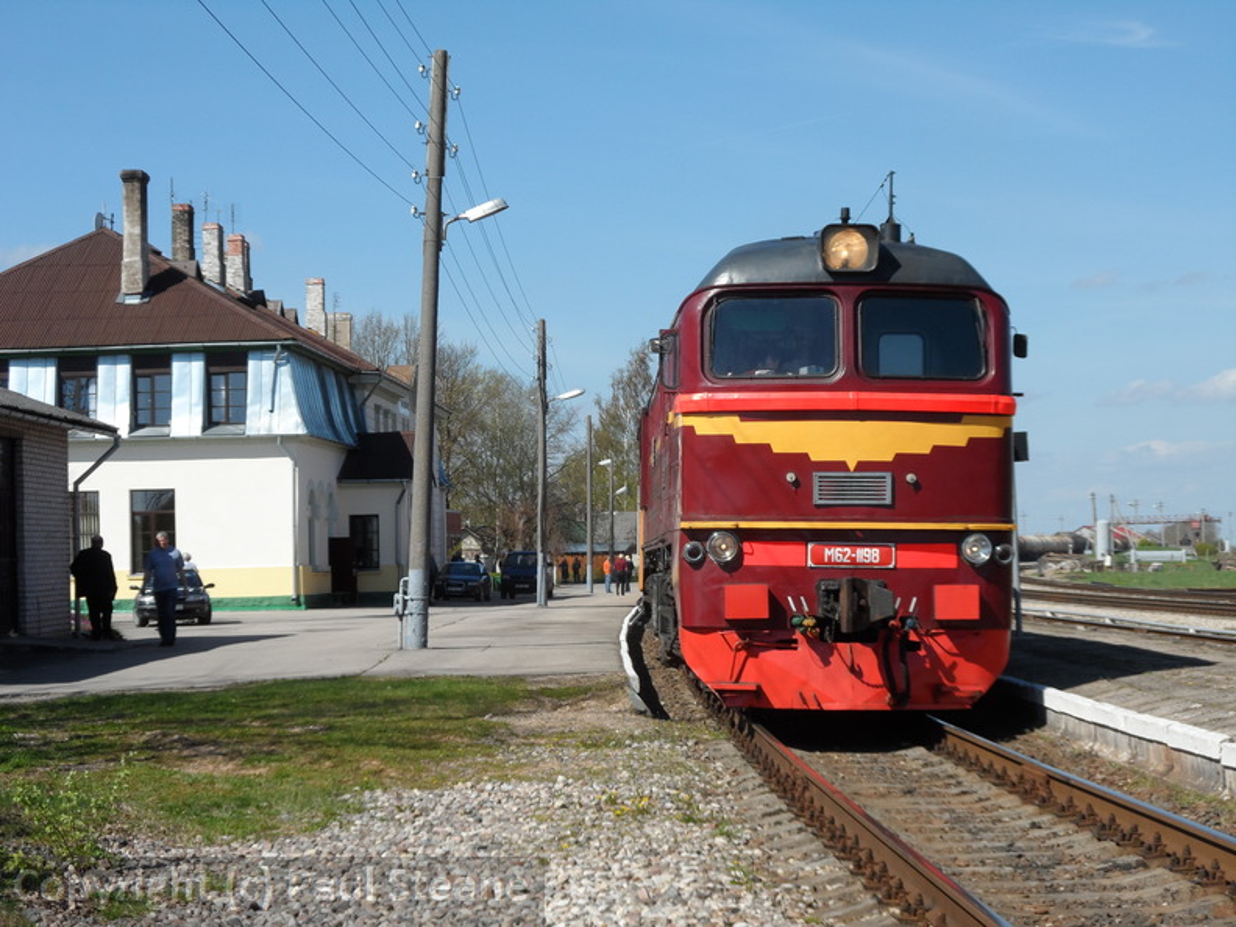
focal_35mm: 70
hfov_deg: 27.8
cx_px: 618
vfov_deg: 21.0
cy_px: 464
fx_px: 2499
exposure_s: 1/500
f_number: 4.6
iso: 80
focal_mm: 12.8
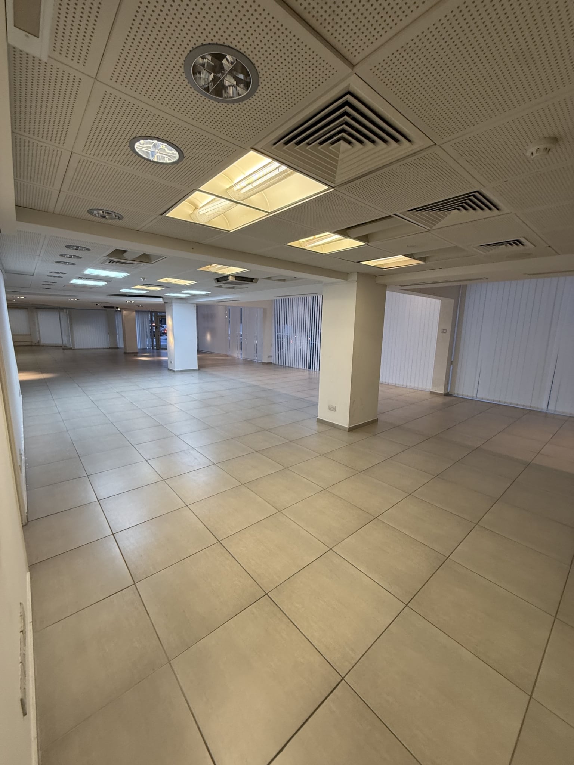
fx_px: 310
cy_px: 382
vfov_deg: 102.1
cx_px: 287
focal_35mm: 14
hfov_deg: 85.7
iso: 125
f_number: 2.2
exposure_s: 1/100
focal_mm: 2.22
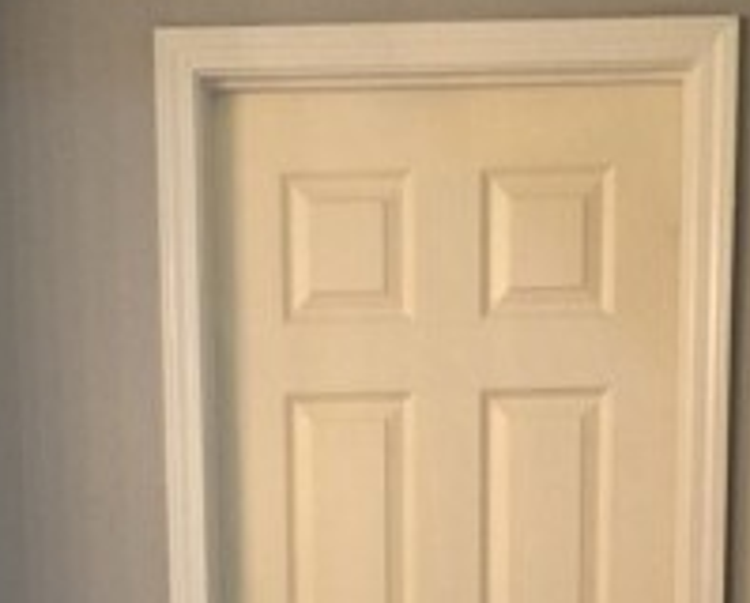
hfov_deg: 17.6
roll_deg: +0.4
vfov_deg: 12.5
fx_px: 2424
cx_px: 351
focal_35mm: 109
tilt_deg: -12.2
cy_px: 1214
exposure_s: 1/15
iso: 32
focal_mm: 4.15
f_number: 2.2
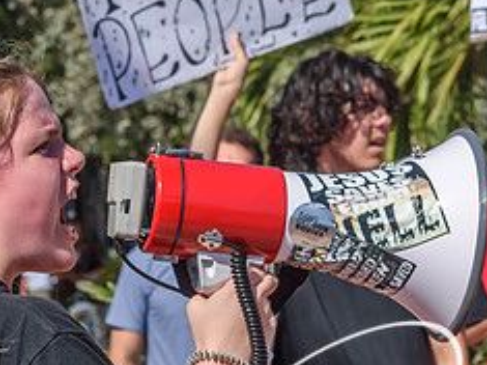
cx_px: 168
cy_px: 242
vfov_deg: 6.0
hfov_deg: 8.0
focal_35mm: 249
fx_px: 3501
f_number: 8
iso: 200
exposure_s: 1/1000
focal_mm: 70
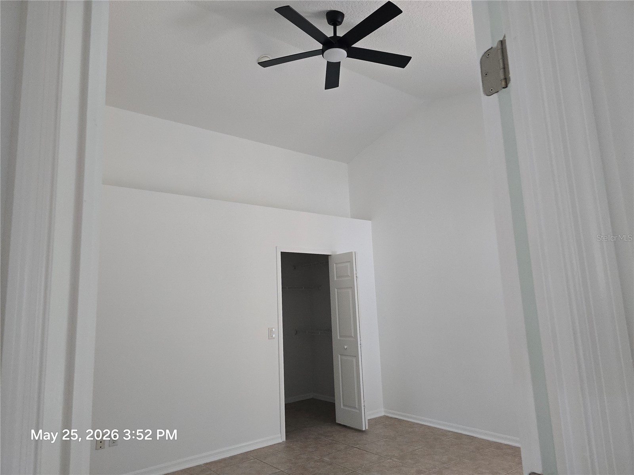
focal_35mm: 23
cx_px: 317
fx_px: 421
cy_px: 238
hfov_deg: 73.9
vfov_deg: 58.9
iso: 400
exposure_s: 1/120
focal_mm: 6.3
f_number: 1.7
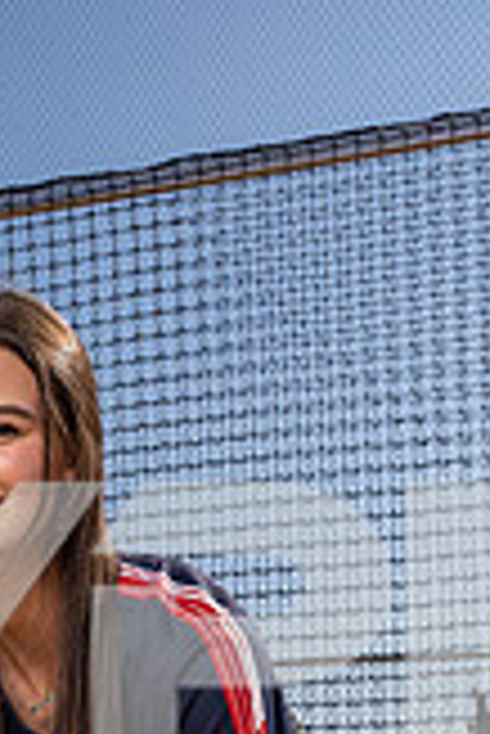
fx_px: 1854
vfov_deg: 20.5
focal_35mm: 91
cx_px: 49
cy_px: 941
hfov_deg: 14.9
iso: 64
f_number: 8
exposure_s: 1/250
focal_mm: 33
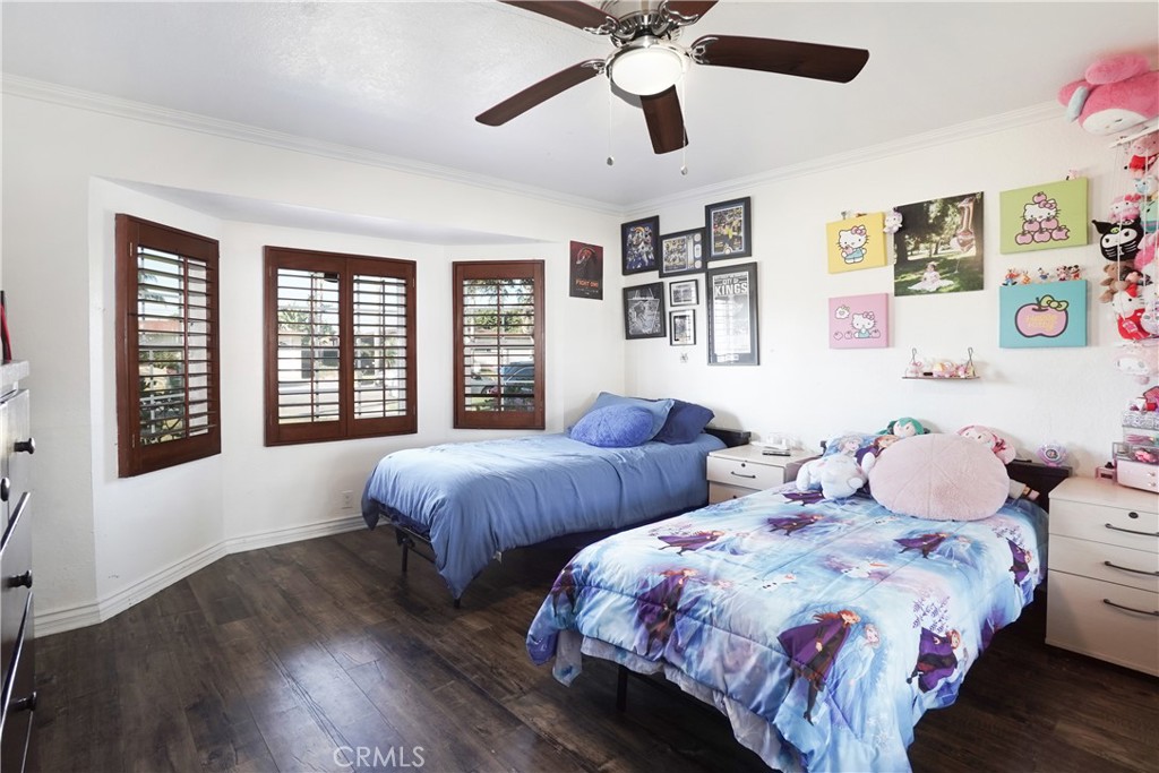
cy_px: 386
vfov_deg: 77.3
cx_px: 580
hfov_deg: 100.4
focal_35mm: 15
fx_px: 483
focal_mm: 10
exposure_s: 1/1.25
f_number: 11
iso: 250
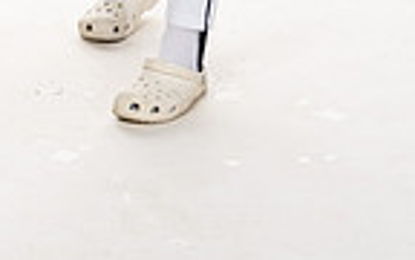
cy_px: -332
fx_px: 1832
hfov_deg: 12.9
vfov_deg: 7.6
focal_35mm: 162
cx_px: 78
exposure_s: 1/250
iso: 400
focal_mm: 51
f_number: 6.3
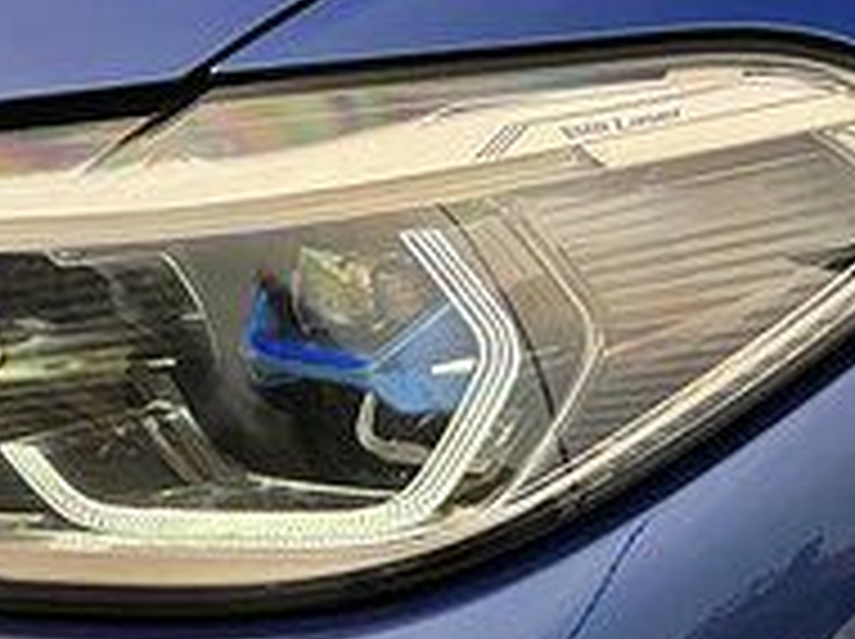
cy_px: 328
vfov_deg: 6.7
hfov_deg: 8.9
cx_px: 22
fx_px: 5476
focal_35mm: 222
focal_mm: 9
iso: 640
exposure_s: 1/54
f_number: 2.8
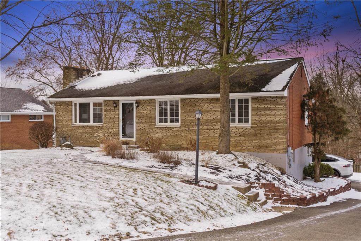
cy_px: 120
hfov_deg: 51.9
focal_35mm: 37
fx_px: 371
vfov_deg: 35.9
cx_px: 180
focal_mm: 37
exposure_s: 1/100
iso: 125
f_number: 6.3
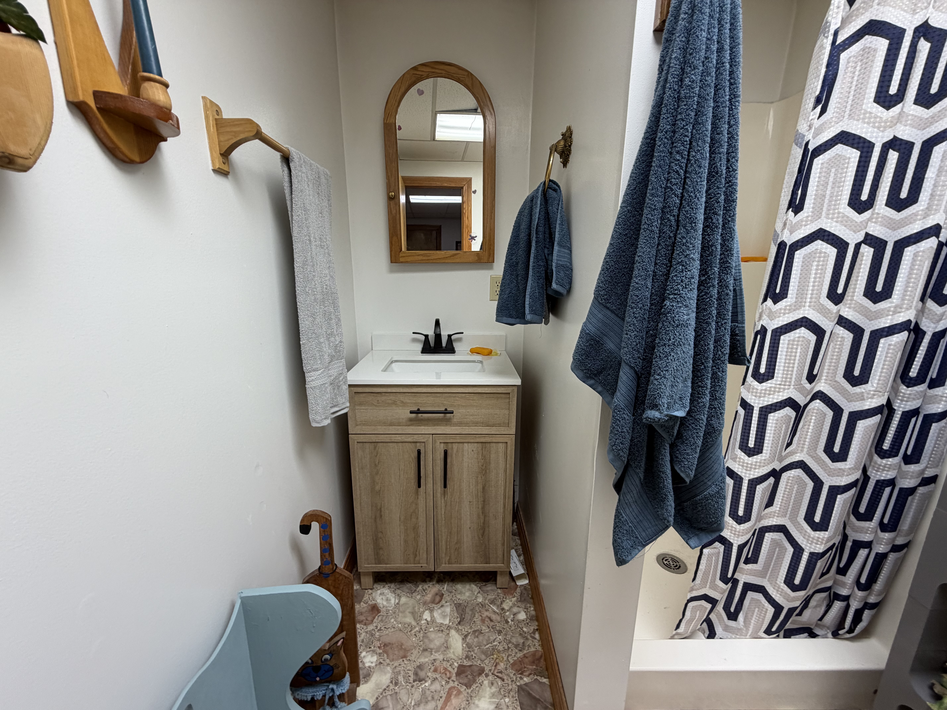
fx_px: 383
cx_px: 474
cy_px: 355
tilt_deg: -13.4
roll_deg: +0.1
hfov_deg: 102.1
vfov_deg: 85.7
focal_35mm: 14
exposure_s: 1/120
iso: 100
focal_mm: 2.22
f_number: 2.2
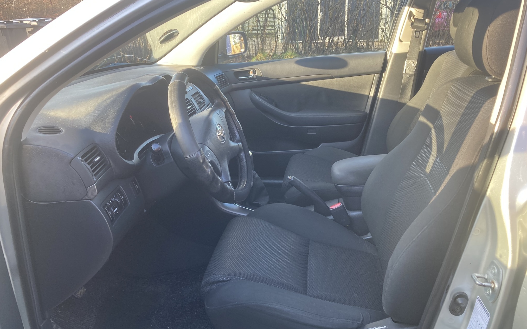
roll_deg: +1.7
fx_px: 431
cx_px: 264
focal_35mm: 30
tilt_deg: -18.0
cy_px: 165
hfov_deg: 62.9
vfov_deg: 41.8
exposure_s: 1/121
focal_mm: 3.99
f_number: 1.8
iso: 80
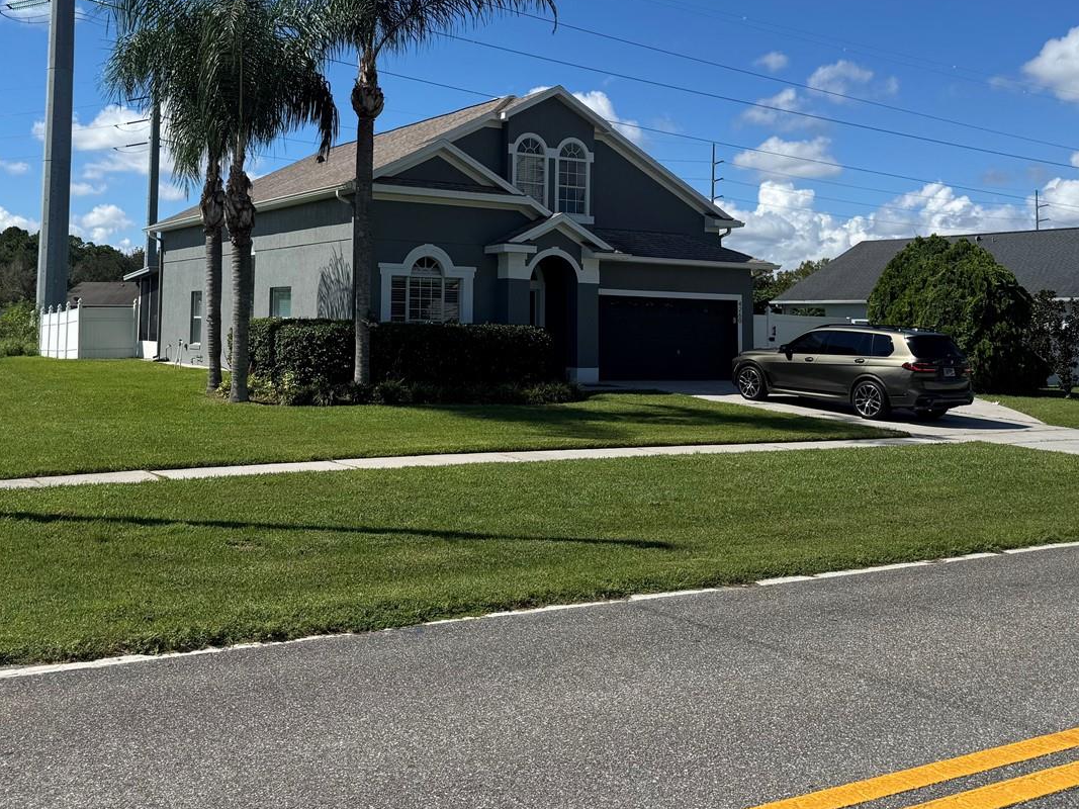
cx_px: 400
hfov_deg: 50.8
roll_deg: -1.0
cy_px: 236
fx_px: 1122
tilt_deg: +3.8
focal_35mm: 36
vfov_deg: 38.9
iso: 80
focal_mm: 6.76
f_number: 1.78
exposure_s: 1/6410
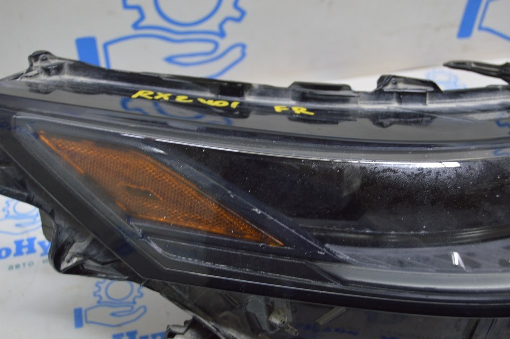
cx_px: 255
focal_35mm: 42
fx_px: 595
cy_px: 170
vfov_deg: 31.8
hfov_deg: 46.4
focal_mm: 28
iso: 400
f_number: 5.6
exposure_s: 1/20
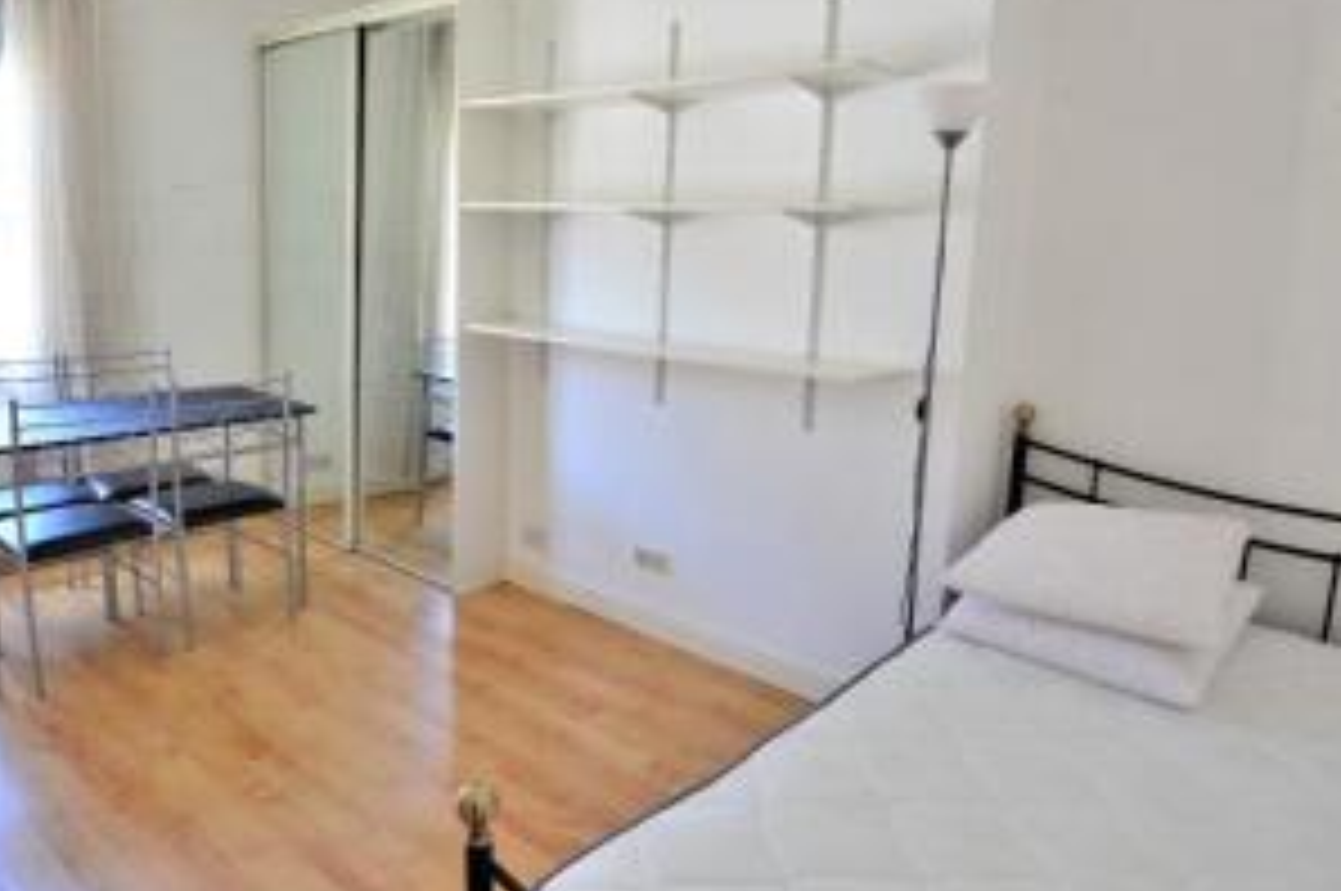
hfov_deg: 73.8
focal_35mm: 24
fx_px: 893
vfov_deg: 52.9
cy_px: 394
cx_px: 666
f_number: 3.5
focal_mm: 10
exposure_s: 1/25
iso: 125
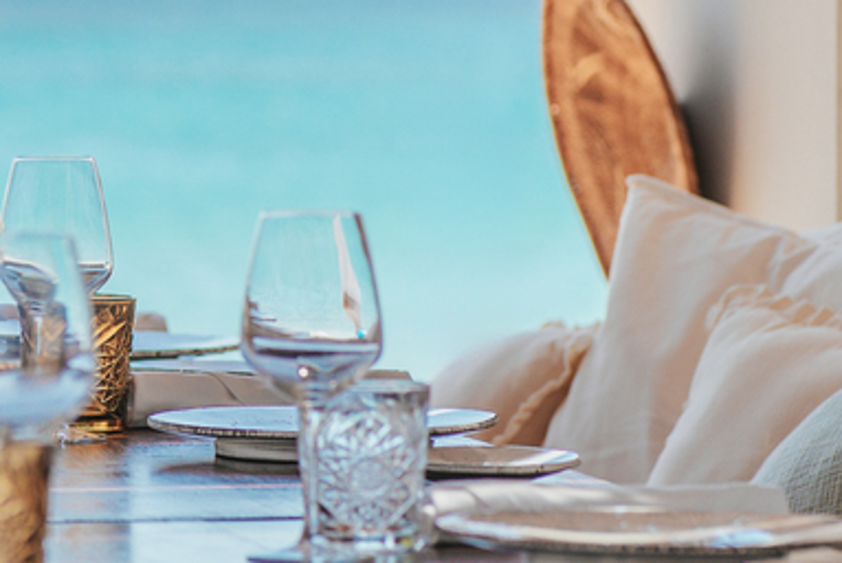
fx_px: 6226
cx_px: 171
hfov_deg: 7.7
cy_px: 2
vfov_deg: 5.2
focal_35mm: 266
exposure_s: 1/1000
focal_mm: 85
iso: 100
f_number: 2.8
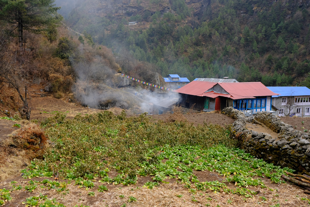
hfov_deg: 54.4
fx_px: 301
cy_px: 104
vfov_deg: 37.9
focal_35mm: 35
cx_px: 155
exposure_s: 1/340
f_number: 4
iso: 500
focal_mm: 23
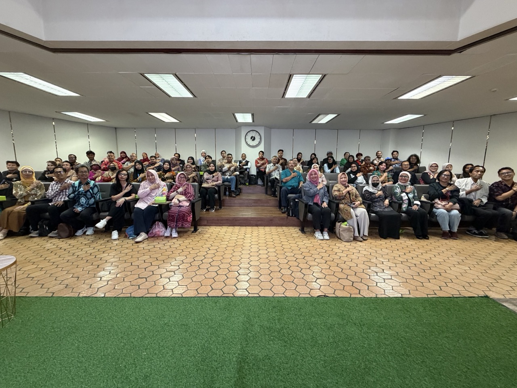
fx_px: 209
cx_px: 258
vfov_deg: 85.7
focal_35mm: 14
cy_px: 194
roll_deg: -0.2
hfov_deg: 102.1
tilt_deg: -7.3
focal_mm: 2.22
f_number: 2.2
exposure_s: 1/50
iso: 400
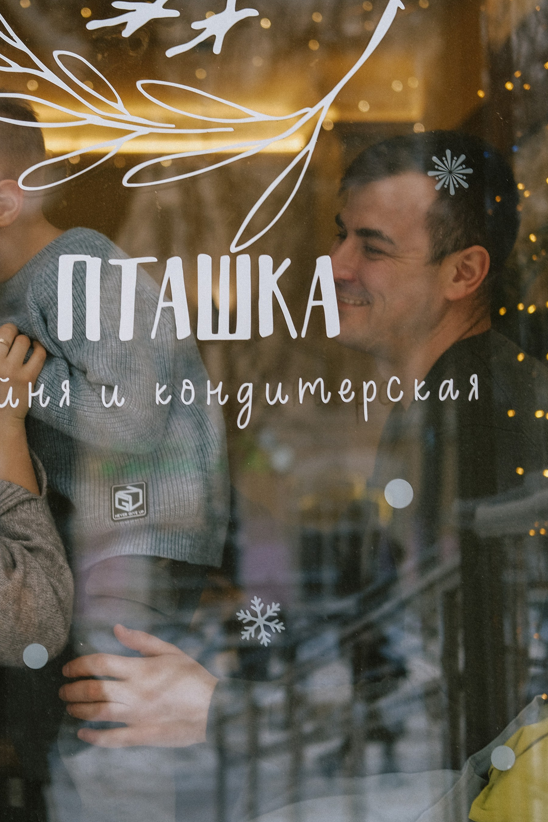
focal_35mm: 80
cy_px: 413
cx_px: 161
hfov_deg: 17.0
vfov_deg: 25.4
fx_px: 1826
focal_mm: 35
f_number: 2.2
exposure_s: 1/250
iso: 250
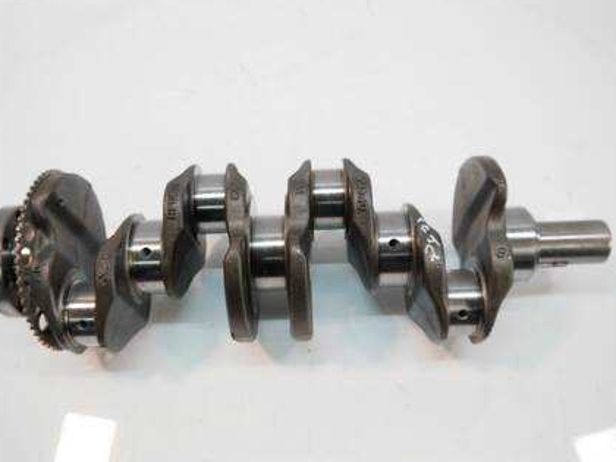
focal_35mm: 32
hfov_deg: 56.8
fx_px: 569
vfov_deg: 44.1
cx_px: 285
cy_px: 245
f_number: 3.5
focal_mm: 14
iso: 200
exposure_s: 1/60
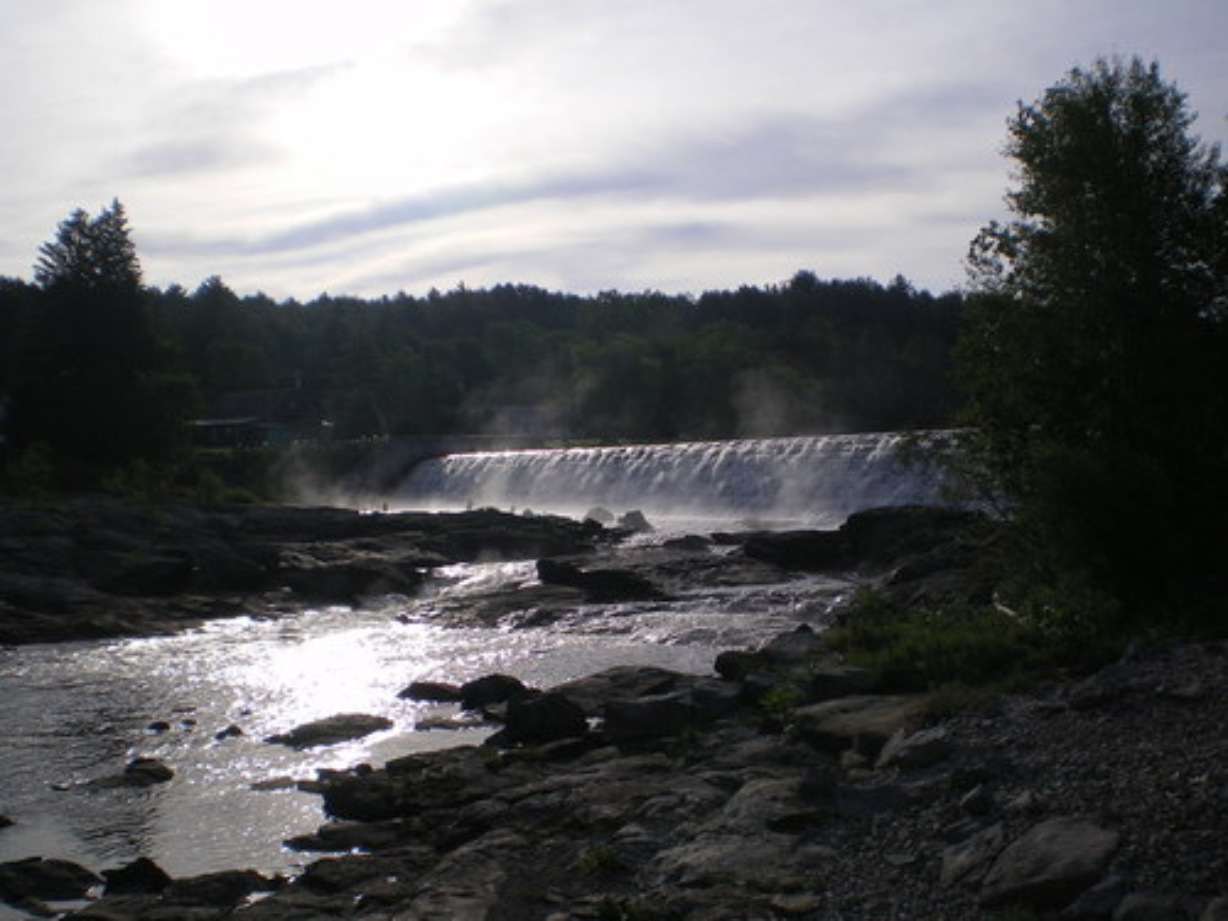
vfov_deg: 37.7
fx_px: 1348
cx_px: 614
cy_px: 460
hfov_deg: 49.0
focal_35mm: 38
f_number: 4.6
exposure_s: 1/640
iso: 64
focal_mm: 6.3
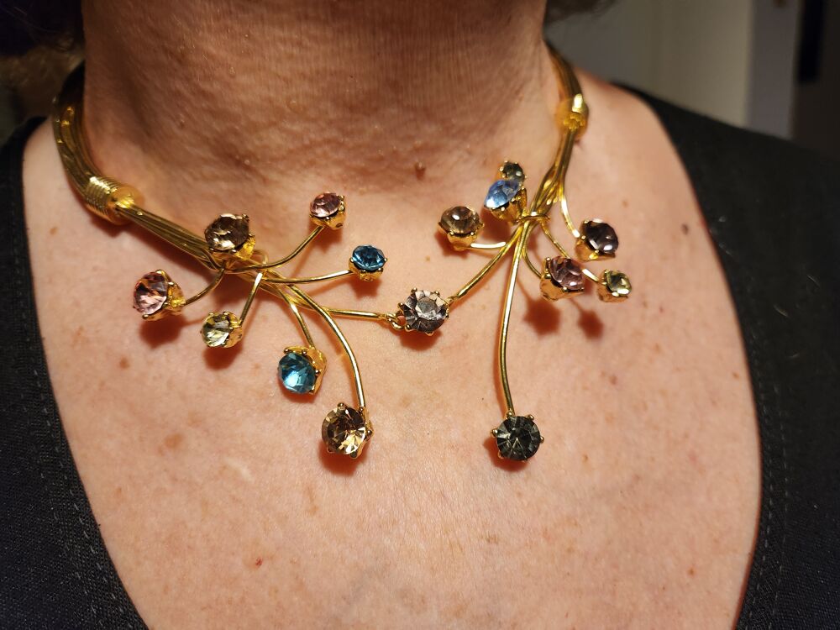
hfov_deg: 73.9
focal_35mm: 23
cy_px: 315
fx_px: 558
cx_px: 420
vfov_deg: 58.9
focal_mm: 5.4
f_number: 1.8
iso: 250
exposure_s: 1/100
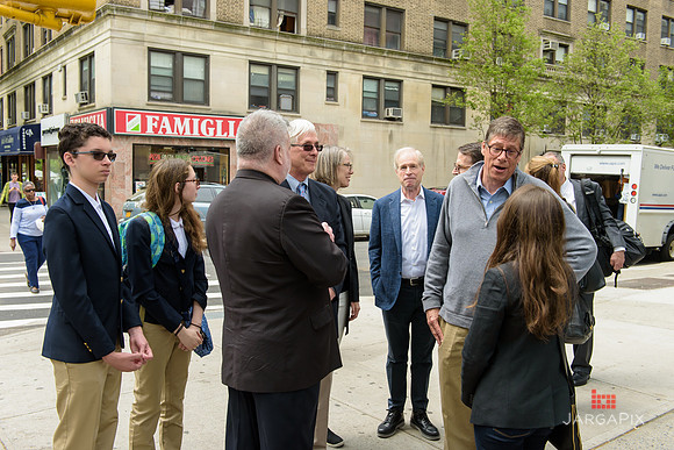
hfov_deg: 54.4
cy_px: 225
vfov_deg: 37.9
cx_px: 337
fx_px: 655
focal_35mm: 35
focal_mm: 35
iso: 200
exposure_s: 1/250
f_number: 5
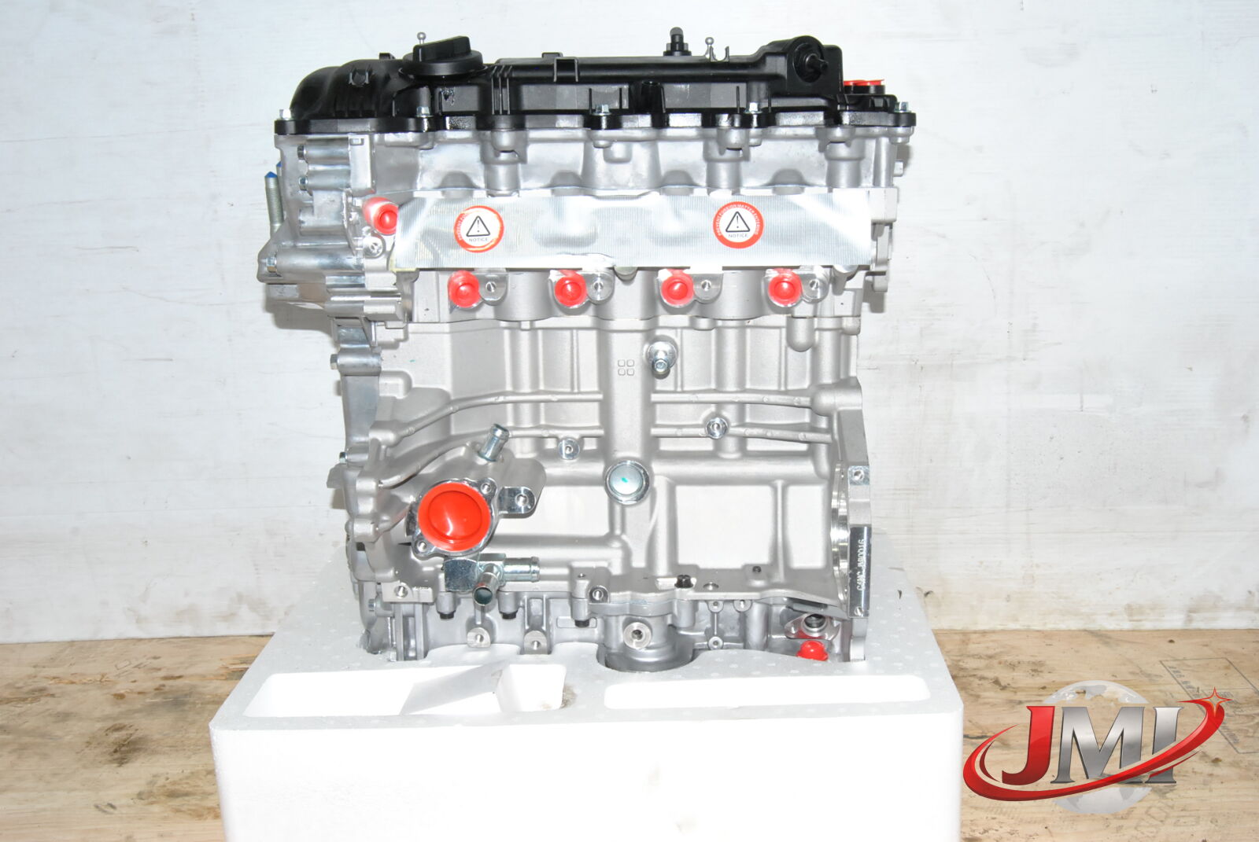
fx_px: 1366
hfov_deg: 49.5
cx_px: 630
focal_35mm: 39
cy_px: 421
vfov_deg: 34.3
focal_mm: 26
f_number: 14
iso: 800
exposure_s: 1/200
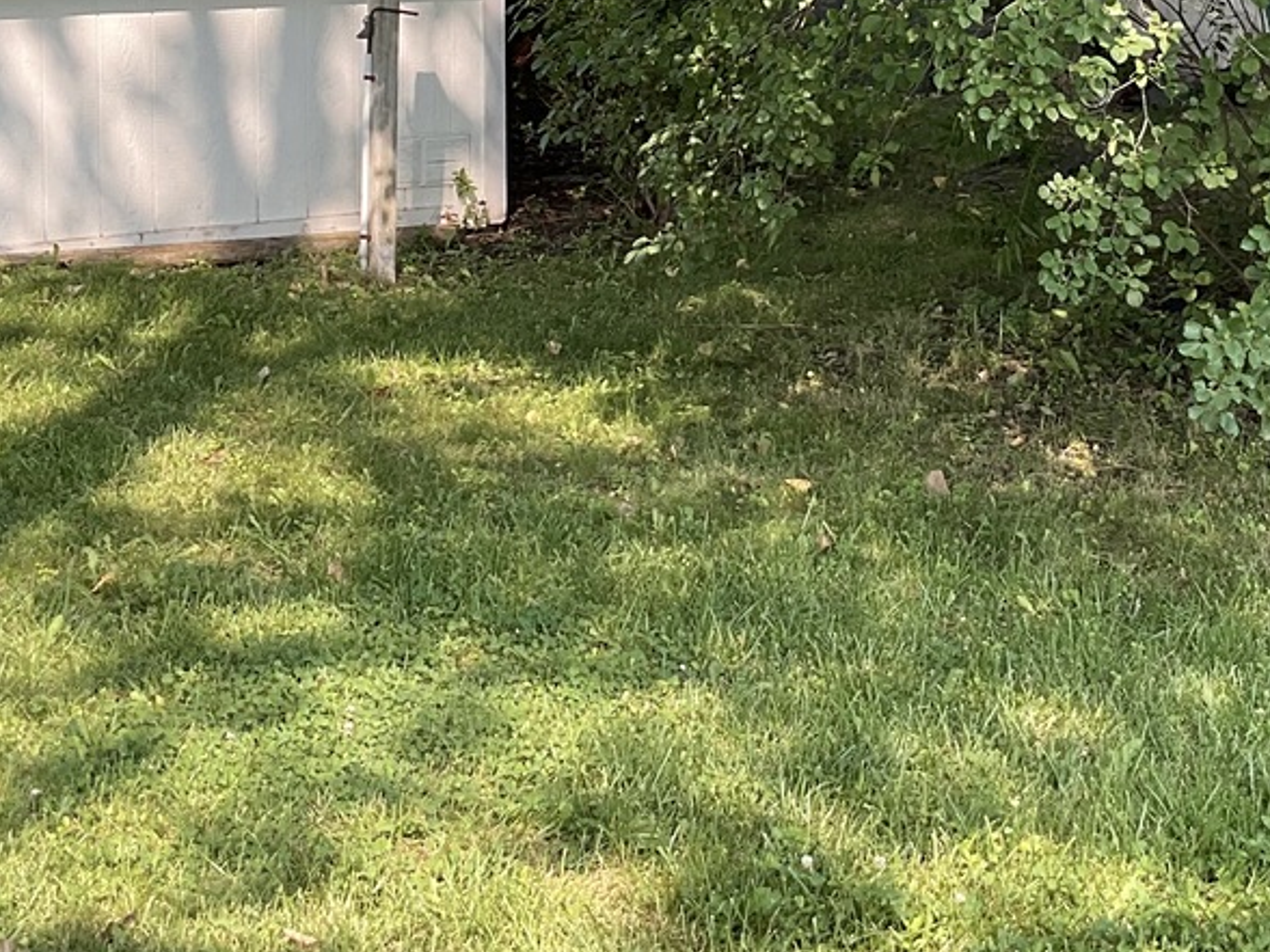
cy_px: 47
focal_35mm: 71
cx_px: 756
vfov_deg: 20.2
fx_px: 2605
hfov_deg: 27.3
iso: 16
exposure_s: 1/279
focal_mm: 3
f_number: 1.8
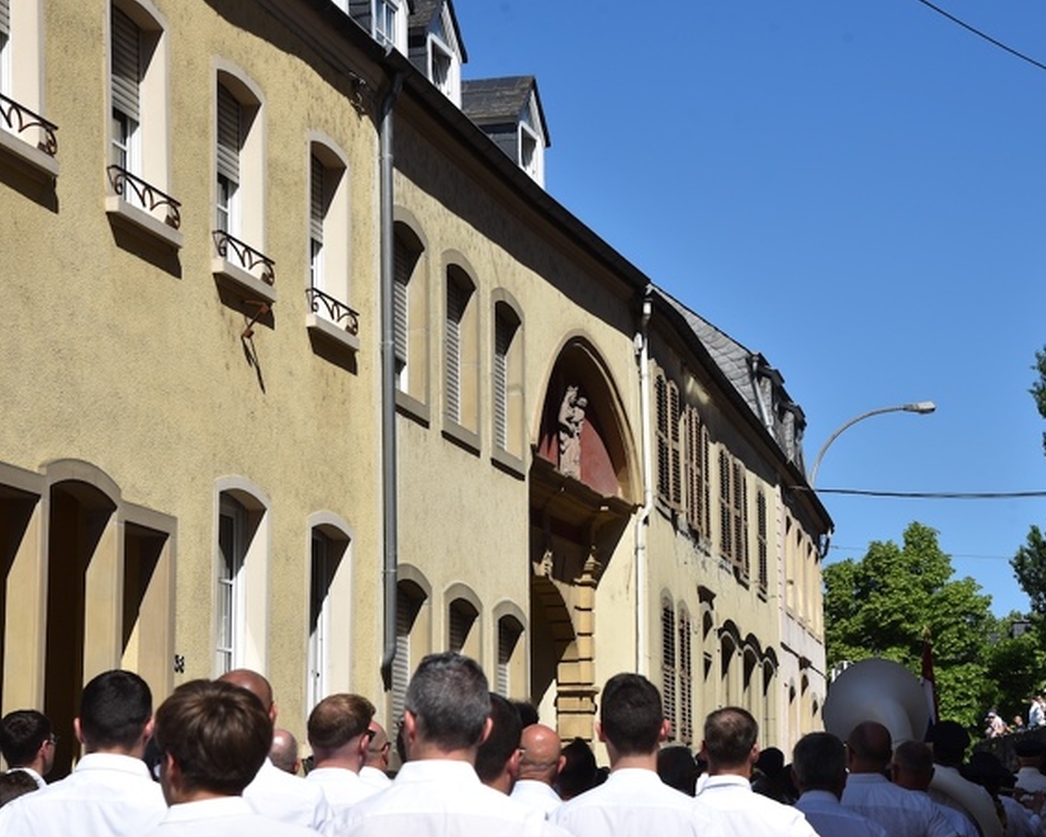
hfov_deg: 22.0
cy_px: 457
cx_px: 592
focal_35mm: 87
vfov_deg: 17.7
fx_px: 2693
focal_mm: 66
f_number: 10
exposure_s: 1/400
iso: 200
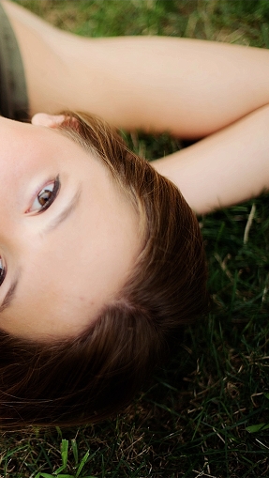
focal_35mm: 79
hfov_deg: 14.6
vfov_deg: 26.8
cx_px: -86
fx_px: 1000
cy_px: 239
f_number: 2
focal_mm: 50
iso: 200
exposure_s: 1/500
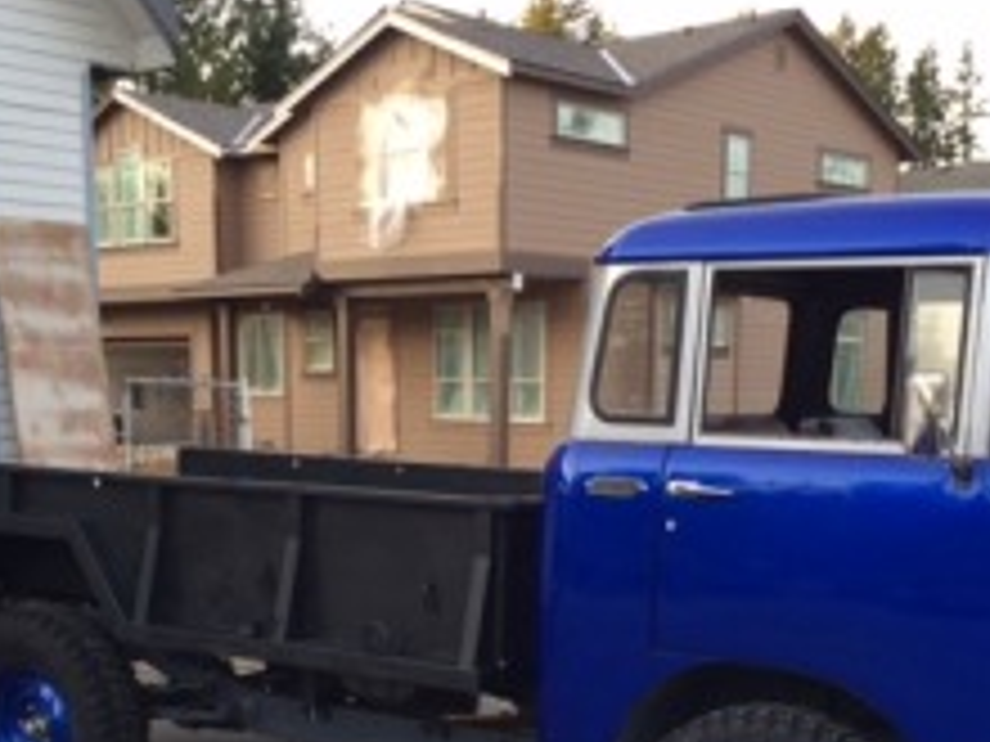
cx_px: 542
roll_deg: +0.8
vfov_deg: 26.4
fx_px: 1544
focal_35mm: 54
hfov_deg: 35.5
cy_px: 627
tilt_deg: -9.0
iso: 50
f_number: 2.2
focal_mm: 4.15
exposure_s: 1/60
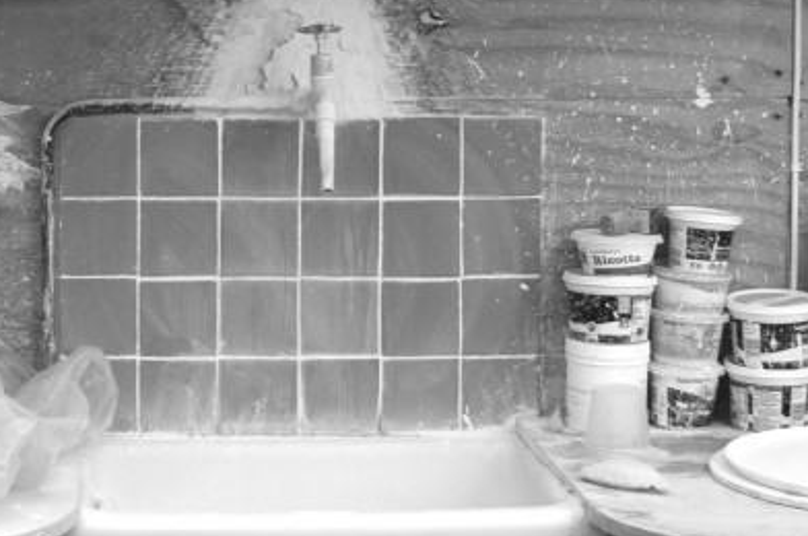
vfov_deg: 14.3
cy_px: 41
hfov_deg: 21.1
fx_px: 2106
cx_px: 37
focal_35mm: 94
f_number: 2.8
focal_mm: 24
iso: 110
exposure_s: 1/30
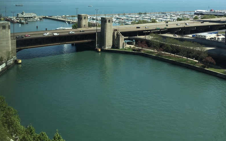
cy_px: 21
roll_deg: -0.4
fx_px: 259
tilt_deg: -5.4
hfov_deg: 47.2
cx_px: 113
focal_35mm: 42
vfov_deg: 29.6
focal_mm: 4.15
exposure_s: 1/1012
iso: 25
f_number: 2.2
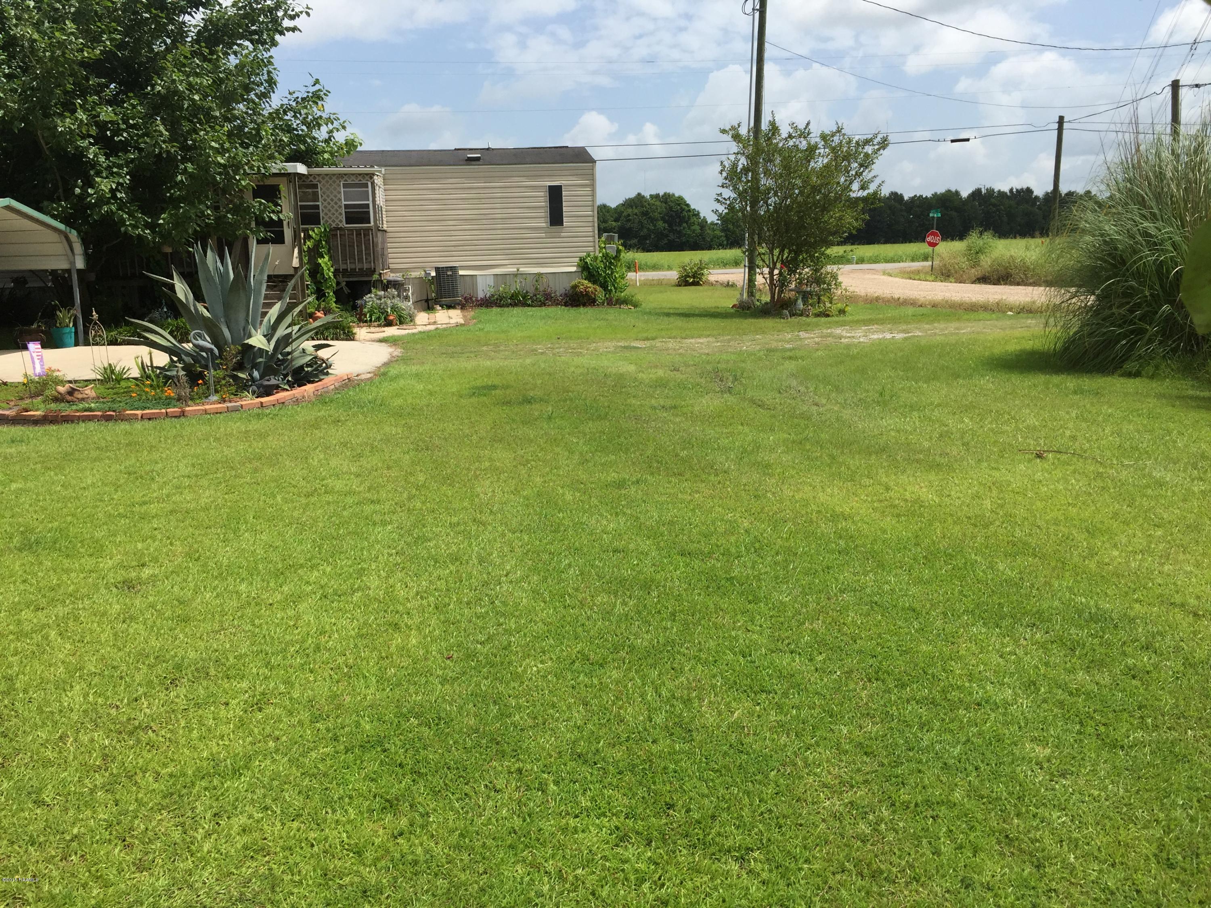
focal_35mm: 29
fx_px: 1015
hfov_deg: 61.7
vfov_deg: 48.2
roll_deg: +0.6
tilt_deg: -13.0
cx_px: 606
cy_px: 454
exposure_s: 1/2825
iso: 32
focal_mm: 4.15
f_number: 2.2
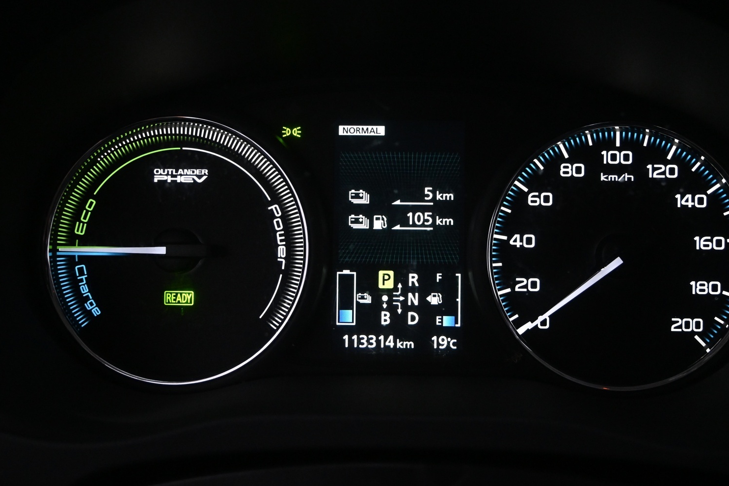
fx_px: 746
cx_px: 387
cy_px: 241
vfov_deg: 36.1
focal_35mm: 37
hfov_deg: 52.1
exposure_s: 1/60
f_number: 4
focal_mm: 22.5
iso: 3200
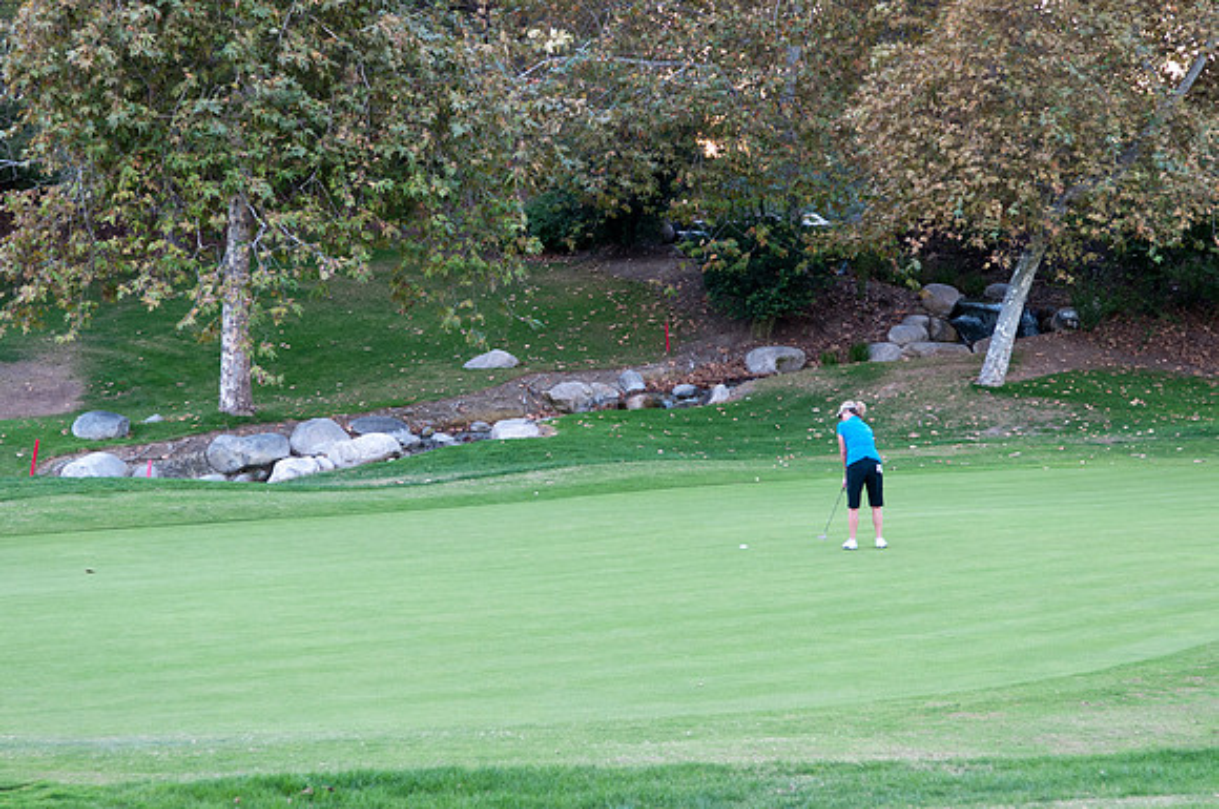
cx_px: 610
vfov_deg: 16.5
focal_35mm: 82
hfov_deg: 24.6
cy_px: 404
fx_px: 2790
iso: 640
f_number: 4.5
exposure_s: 1/80
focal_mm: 55
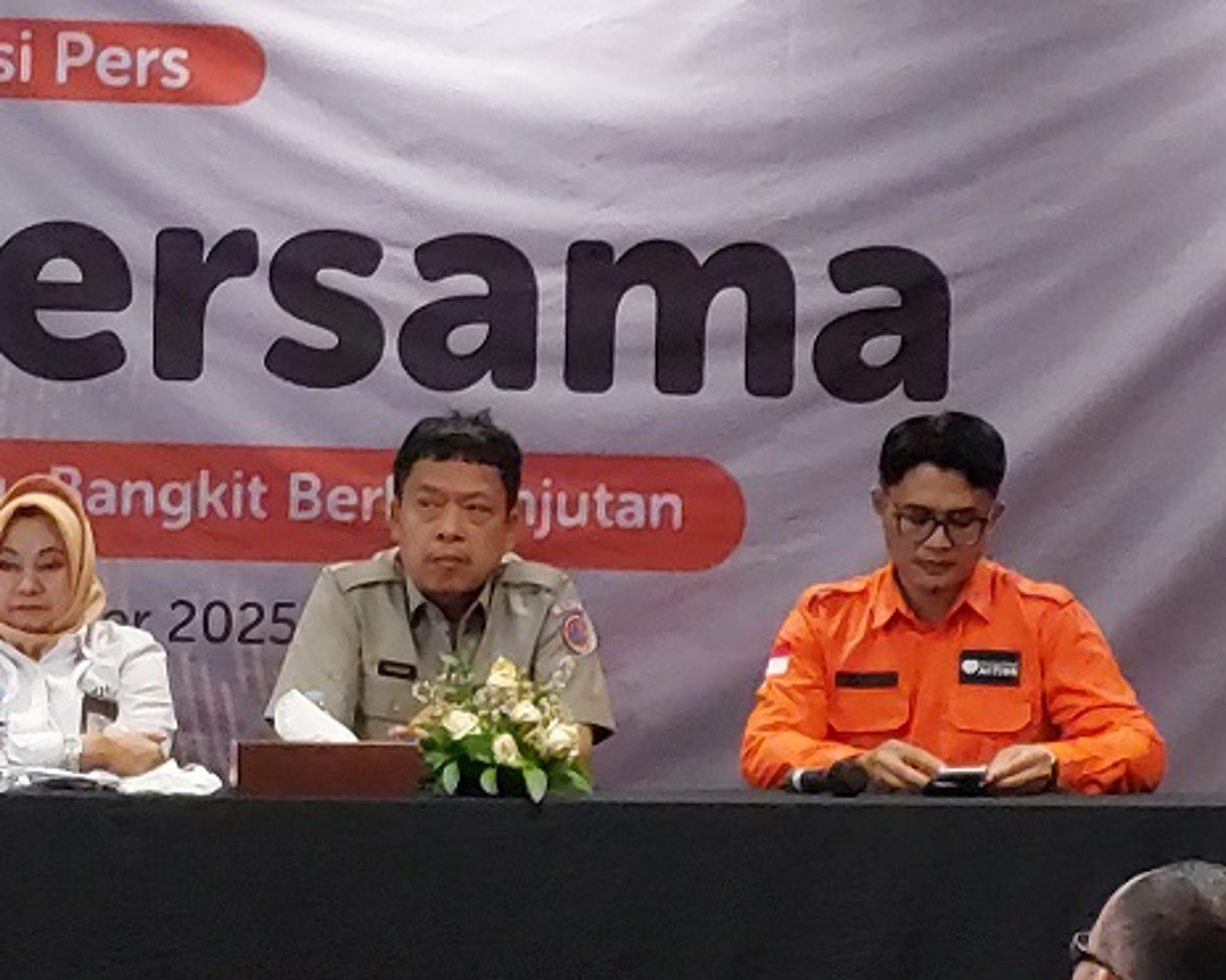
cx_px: -53
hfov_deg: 11.9
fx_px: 5804
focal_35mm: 160
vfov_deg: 9.7
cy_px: 560
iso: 500
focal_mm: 7.12
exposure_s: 1/50
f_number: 2.4
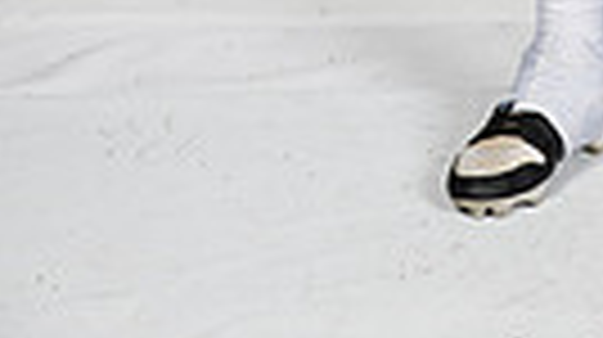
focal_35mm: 247
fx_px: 3945
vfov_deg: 4.7
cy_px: -653
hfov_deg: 8.7
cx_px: 634
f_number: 7.1
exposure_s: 1/400
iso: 250
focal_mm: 70
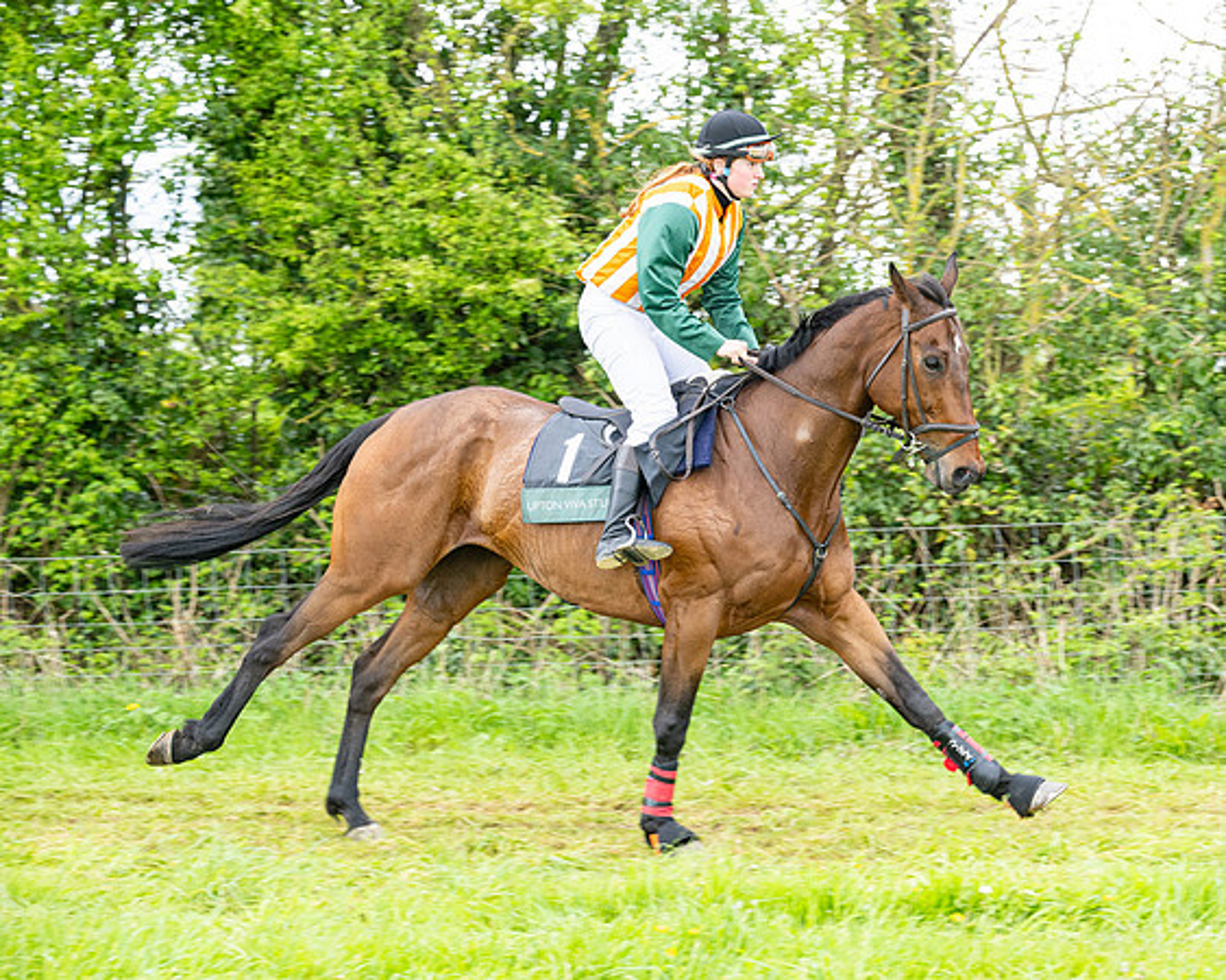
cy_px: 455
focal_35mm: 122
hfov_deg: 15.8
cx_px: 803
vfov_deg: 12.7
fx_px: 4413
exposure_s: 1/400
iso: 400
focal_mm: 99
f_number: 5
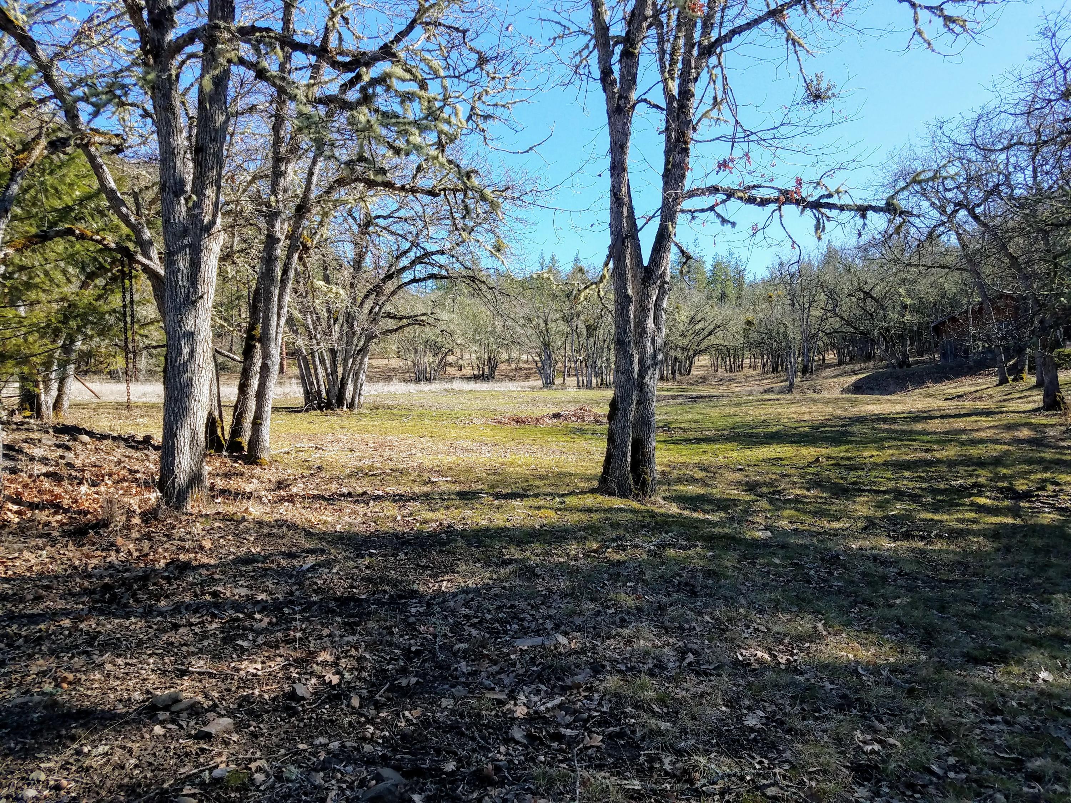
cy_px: 402
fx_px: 804
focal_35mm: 26
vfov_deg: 53.1
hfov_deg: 67.3
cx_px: 536
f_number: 1.7
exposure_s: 1/898
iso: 40
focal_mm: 4.2
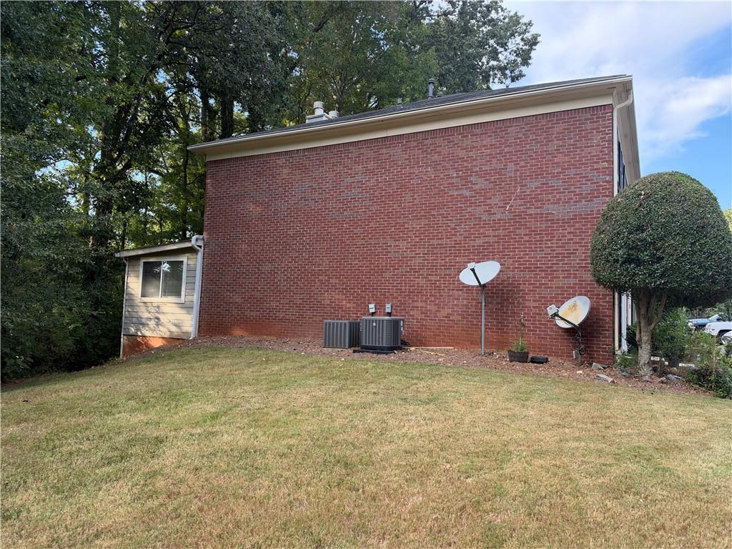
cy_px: 274
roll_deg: -1.9
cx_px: 366
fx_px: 508
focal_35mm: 24
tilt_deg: +5.5
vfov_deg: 56.8
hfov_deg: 71.6
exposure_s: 1/320
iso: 80
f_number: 1.8
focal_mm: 6.93
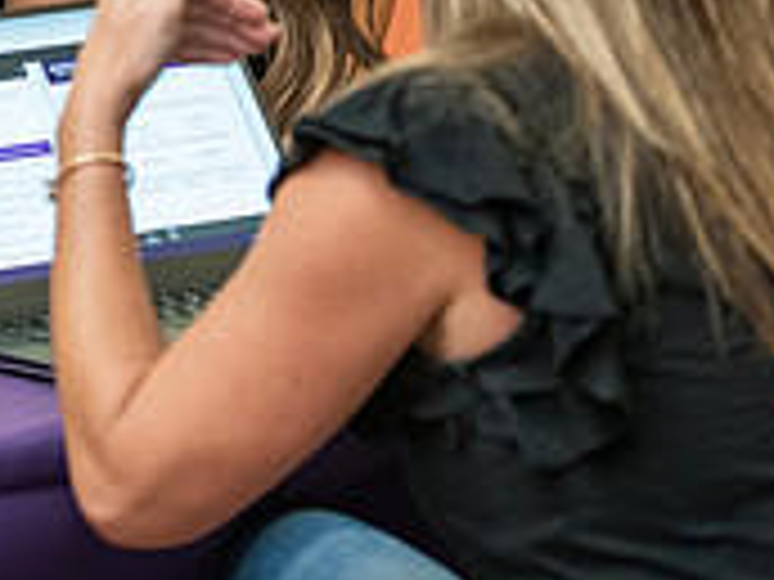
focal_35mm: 253
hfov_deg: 7.8
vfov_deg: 5.8
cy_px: -263
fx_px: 5657
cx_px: -86
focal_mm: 78
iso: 1600
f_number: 2.8
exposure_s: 1/200
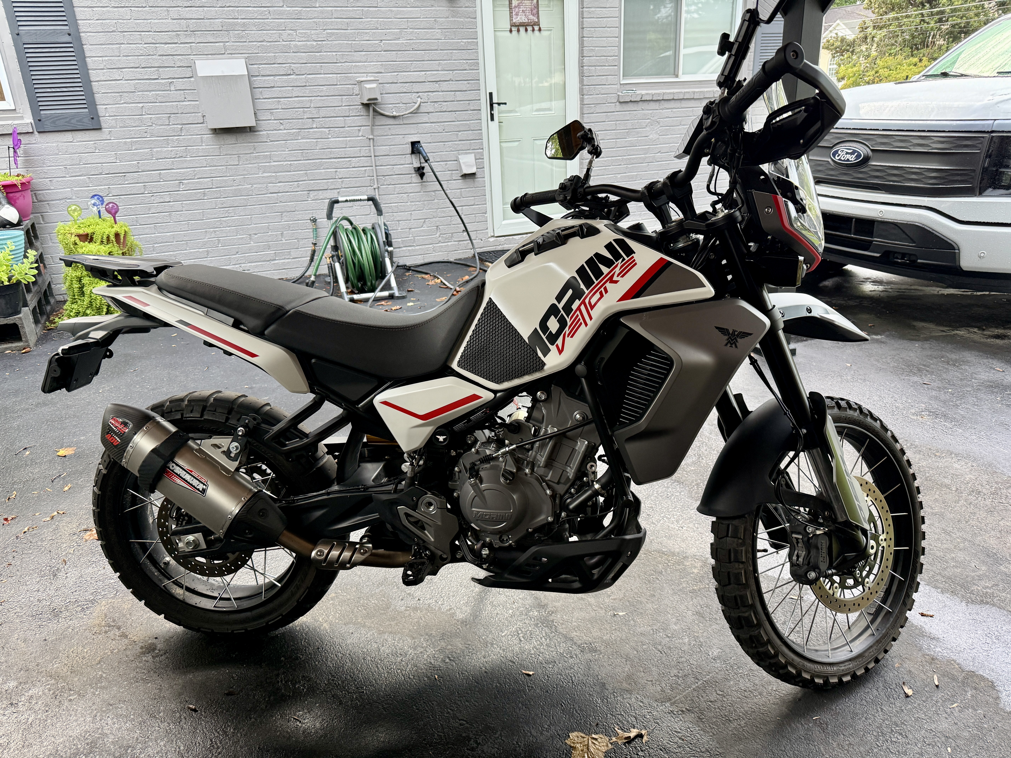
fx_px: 701
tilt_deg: -21.7
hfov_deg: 71.6
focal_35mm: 24
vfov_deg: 56.8
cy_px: 379
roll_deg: +2.9
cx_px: 506
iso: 200
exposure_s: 1/63
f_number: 1.78
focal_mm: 6.76
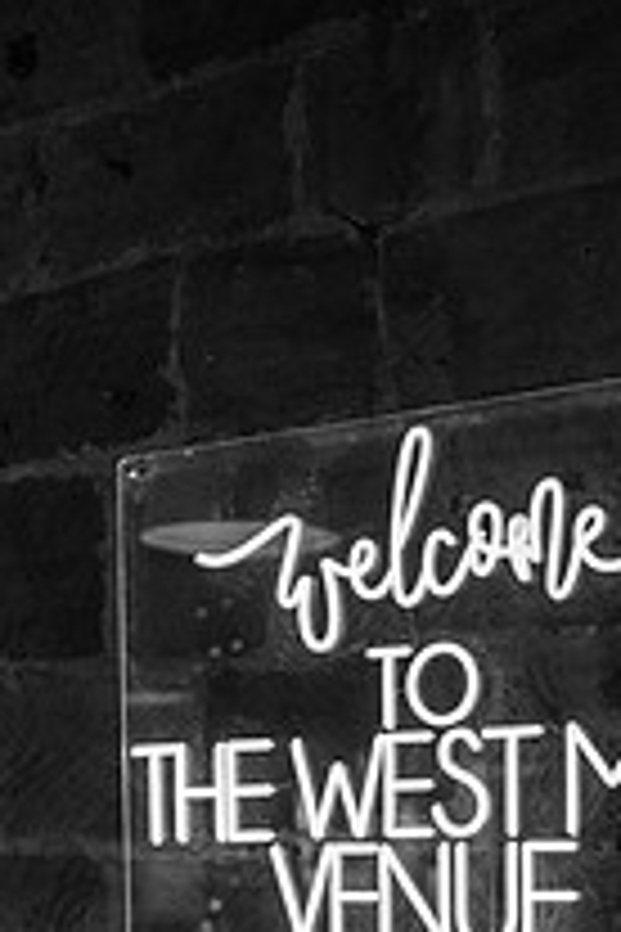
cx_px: 448
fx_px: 1966
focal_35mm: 76
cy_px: 1009
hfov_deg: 17.9
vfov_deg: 24.9
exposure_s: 1/200
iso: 140
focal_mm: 35
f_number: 1.8
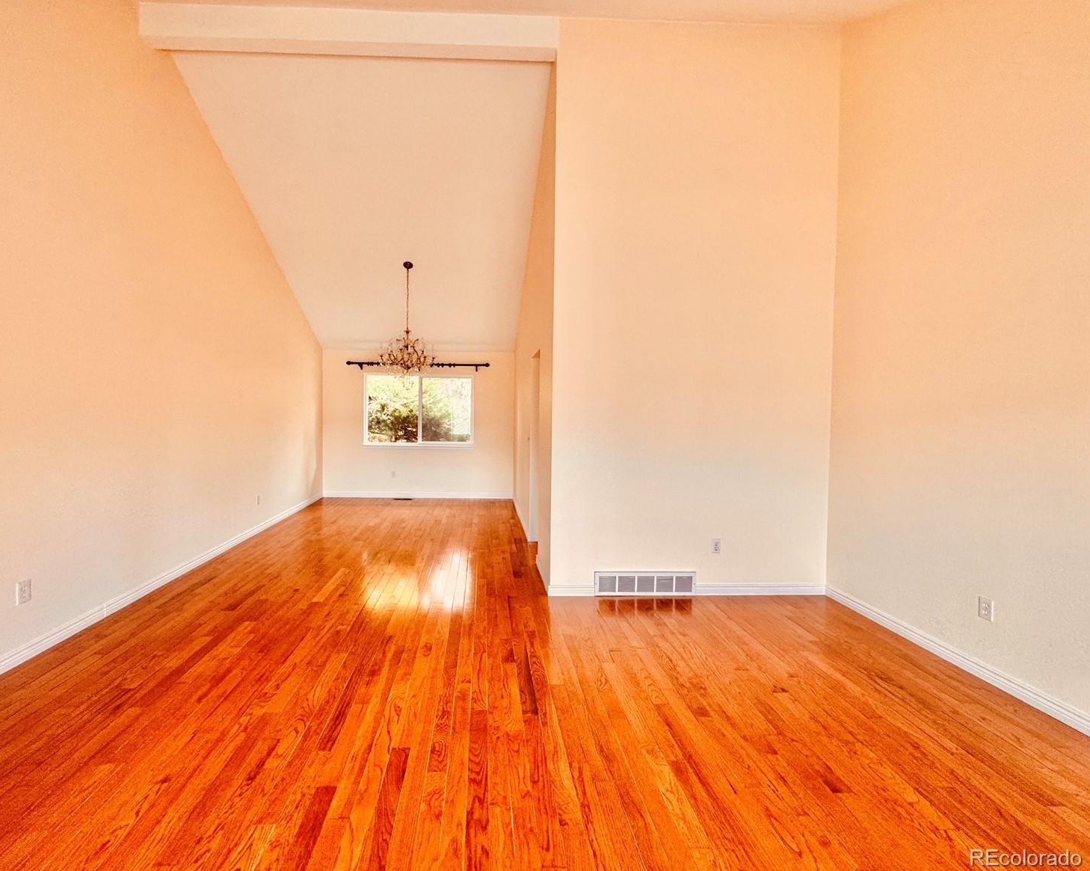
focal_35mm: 15
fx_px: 484
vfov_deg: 84.0
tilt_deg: -2.0
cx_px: 493
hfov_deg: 96.5
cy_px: 425
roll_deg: -0.9
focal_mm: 2.22
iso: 200
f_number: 2.2
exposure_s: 1/120
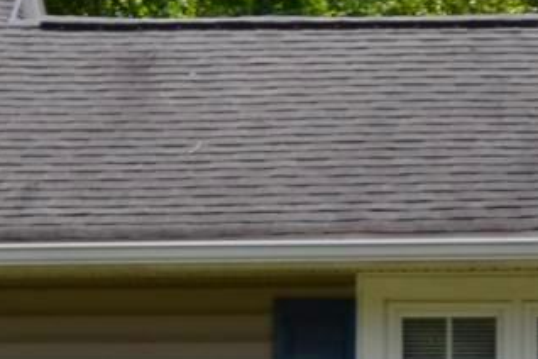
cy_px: 345
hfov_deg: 7.0
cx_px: -602
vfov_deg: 4.9
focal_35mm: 280
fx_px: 4187
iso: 100
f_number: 6.3
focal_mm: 29
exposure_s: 1/160
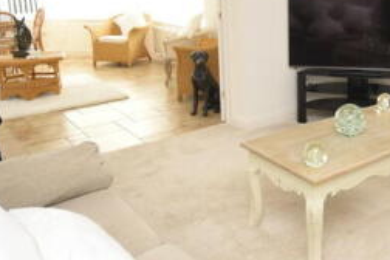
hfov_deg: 46.6
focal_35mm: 39
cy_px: 55
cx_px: 318
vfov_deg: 33.3
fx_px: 422
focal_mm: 10
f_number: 5.6
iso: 450
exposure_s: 1/125
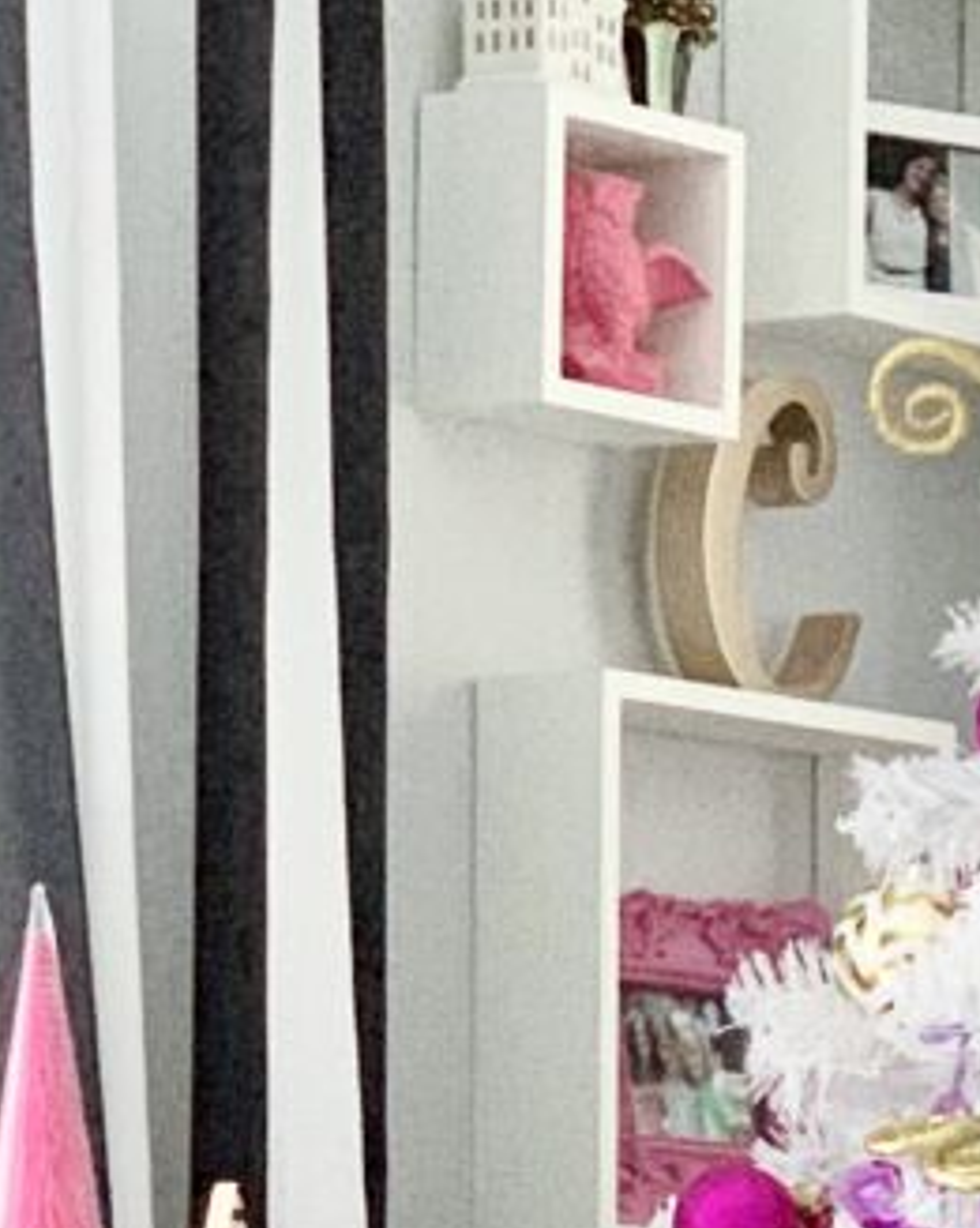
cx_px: 1744
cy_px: 1667
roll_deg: -1.7
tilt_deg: +1.0
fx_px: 8459
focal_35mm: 233
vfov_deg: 8.2
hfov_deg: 6.5
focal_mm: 6
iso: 400
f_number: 2.4
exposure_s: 1/57
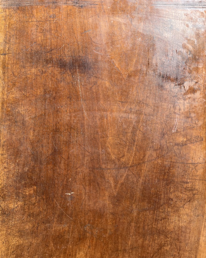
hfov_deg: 51.5
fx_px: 213
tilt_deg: -7.0
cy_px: 136
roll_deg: +1.0
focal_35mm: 28
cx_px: 101
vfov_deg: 62.2
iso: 50
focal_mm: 5.1
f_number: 1.6
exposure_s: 1/777
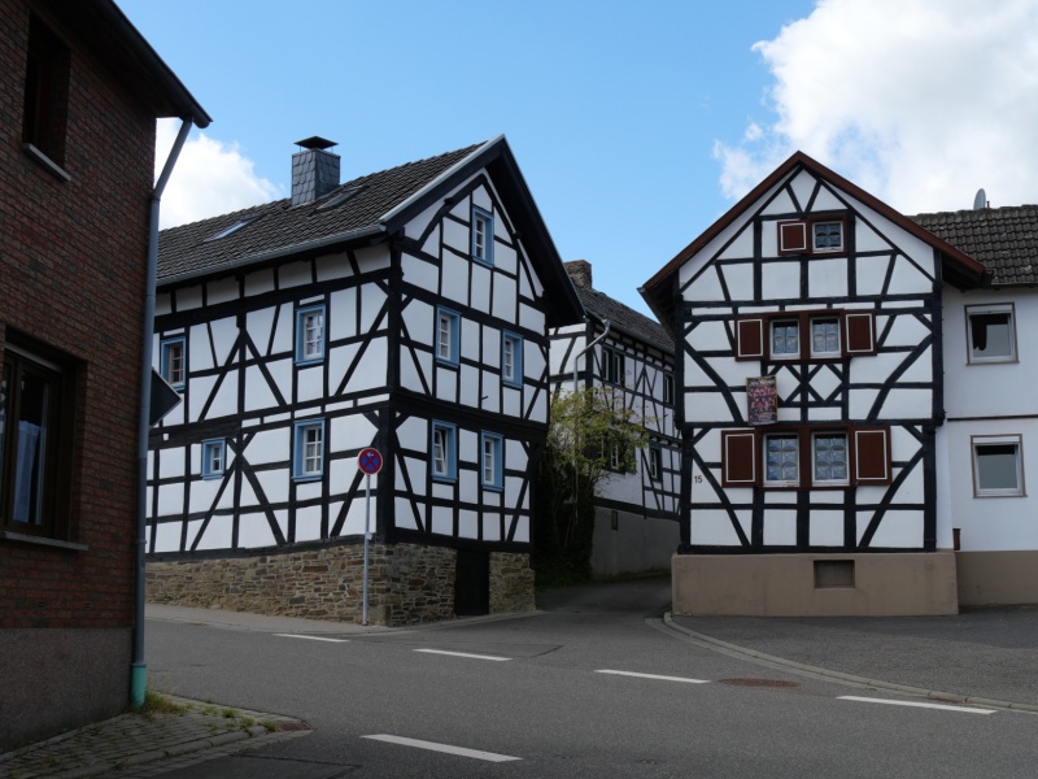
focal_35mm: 42
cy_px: 390
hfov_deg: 44.8
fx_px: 1259
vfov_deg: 34.3
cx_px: 519
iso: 200
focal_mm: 21
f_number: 7.1
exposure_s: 1/320
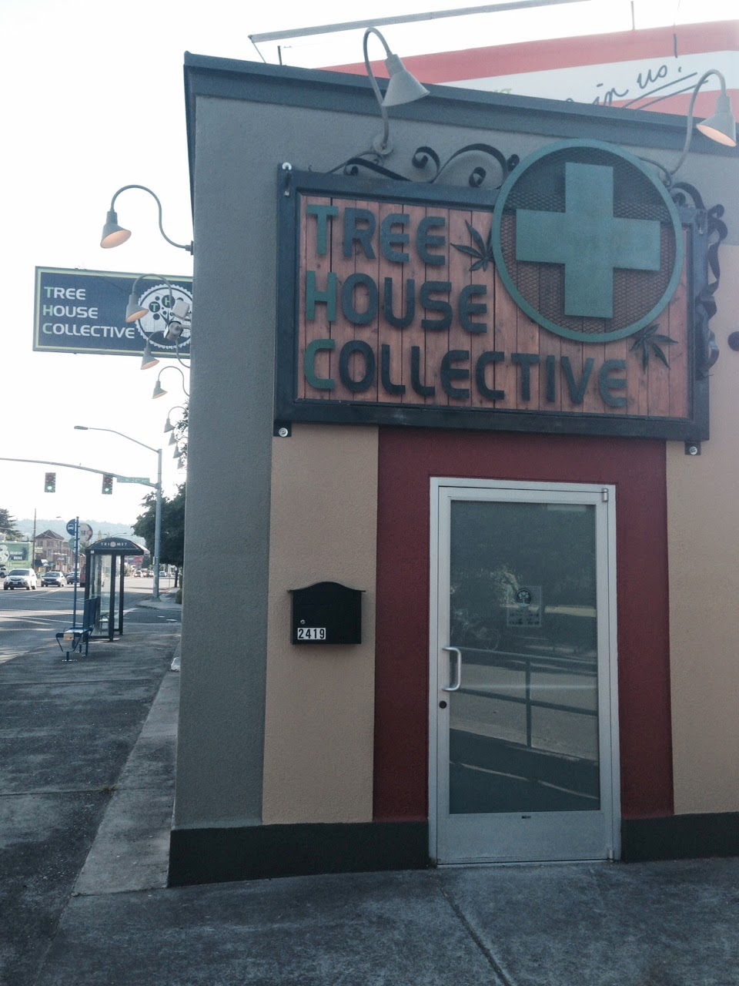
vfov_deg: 55.4
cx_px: 370
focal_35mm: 33
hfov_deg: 42.9
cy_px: 493
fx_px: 939
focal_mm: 4.12
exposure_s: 1/393
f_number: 2.4
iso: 50
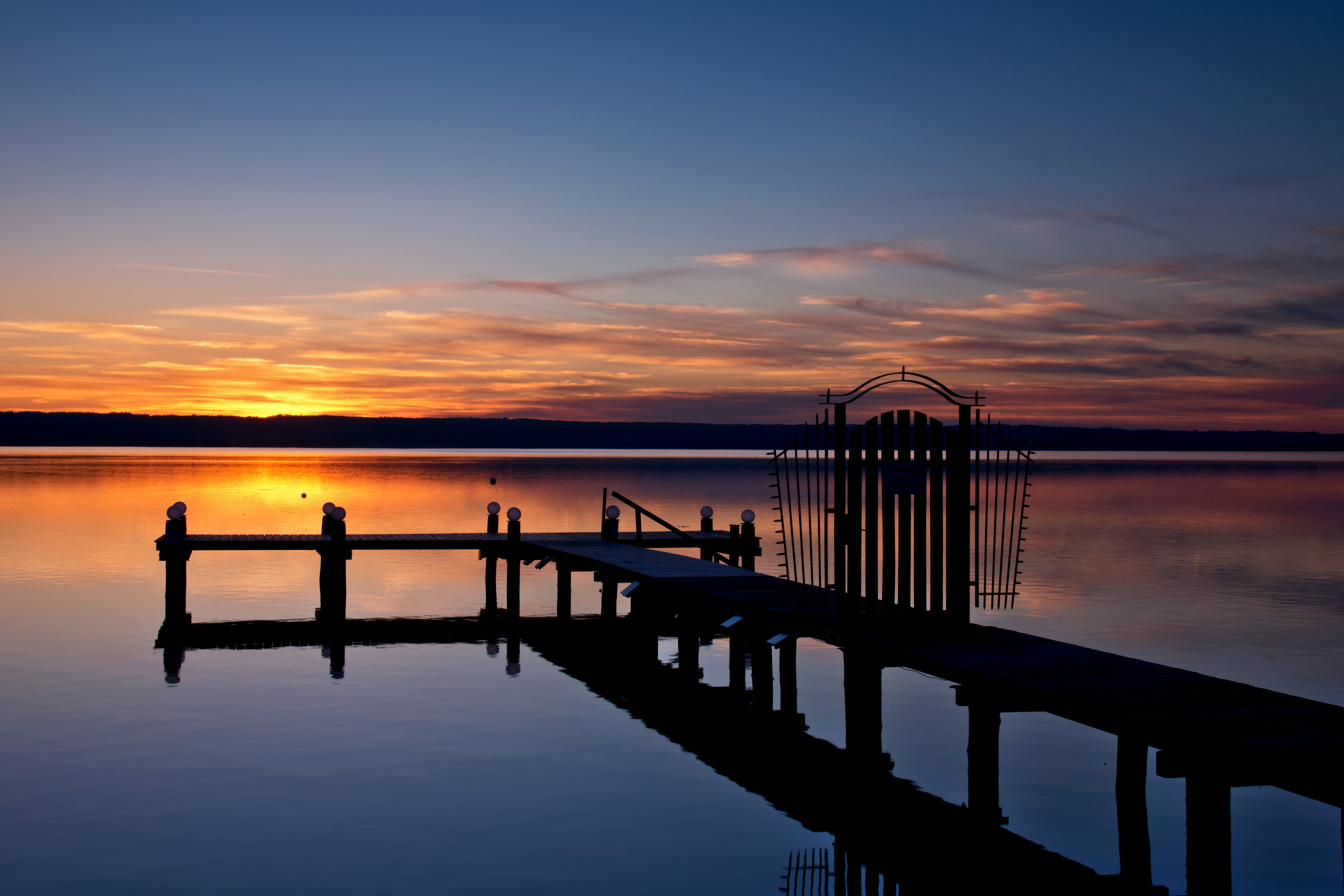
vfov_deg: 28.1
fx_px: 1792
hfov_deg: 41.1
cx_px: 652
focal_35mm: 48
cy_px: 443
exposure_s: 1/6
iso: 100
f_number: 14
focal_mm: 44
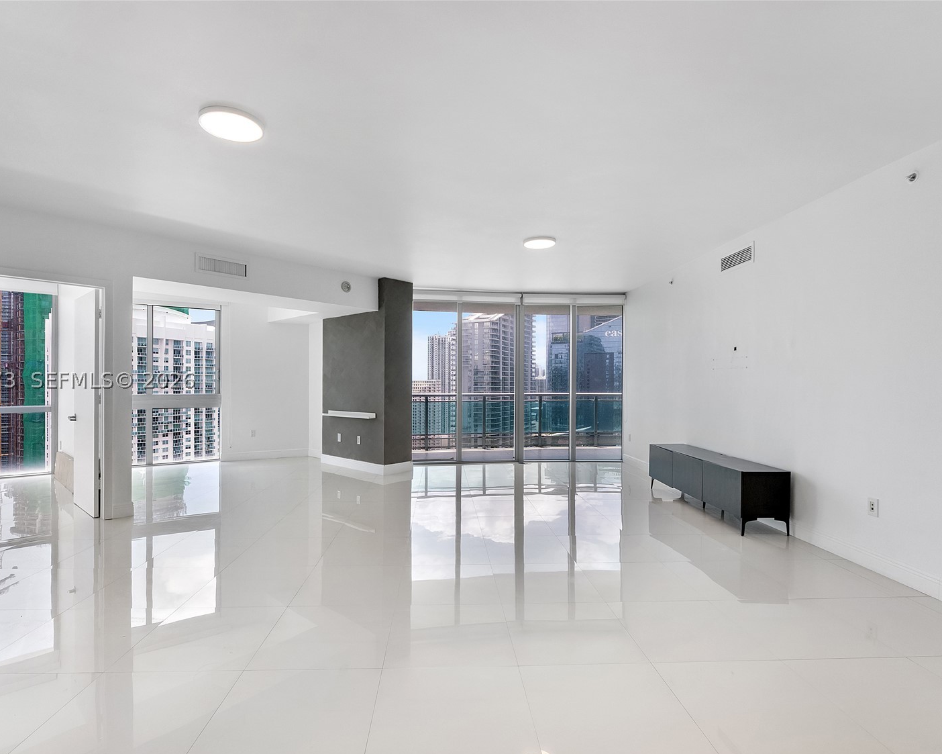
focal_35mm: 17
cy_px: 379
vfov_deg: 77.0
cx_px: 458
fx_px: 474
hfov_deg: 89.6
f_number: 8
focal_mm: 10
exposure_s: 1/200
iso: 250
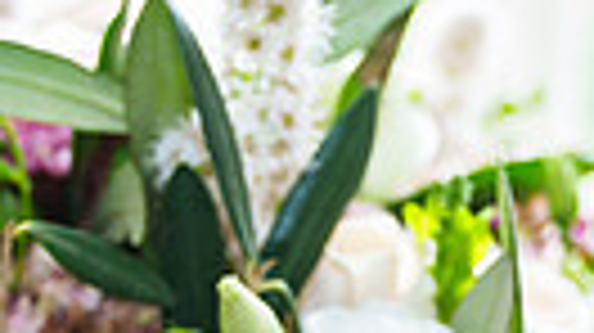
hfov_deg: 15.9
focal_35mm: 135
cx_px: 311
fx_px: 2125
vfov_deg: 8.6
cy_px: 576
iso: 800
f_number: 2.8
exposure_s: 1/250
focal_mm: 28
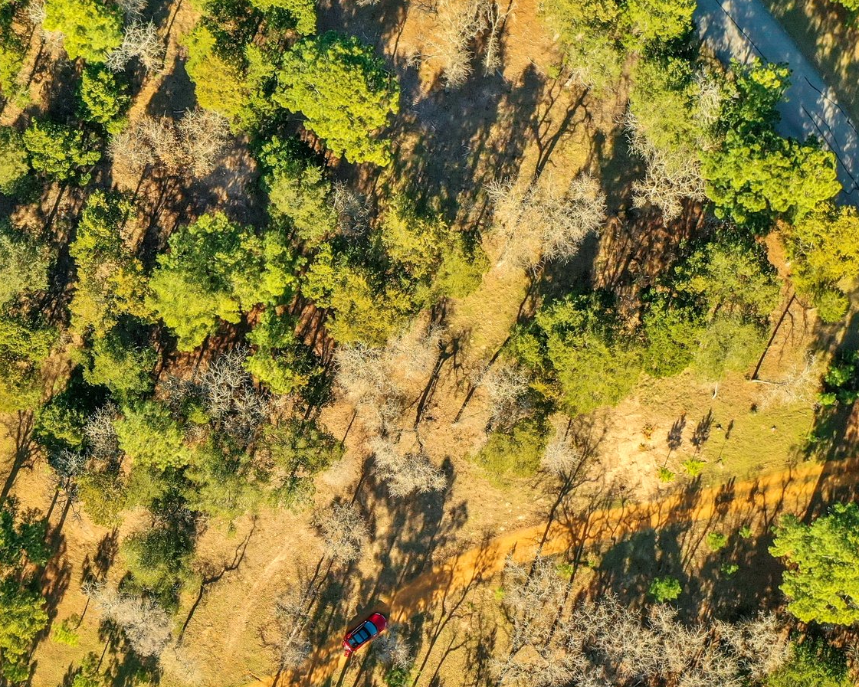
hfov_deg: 38.4
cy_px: 481
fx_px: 1220
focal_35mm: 48
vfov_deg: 31.1
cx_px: 299
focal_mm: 10.26
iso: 100
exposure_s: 1/120
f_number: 4
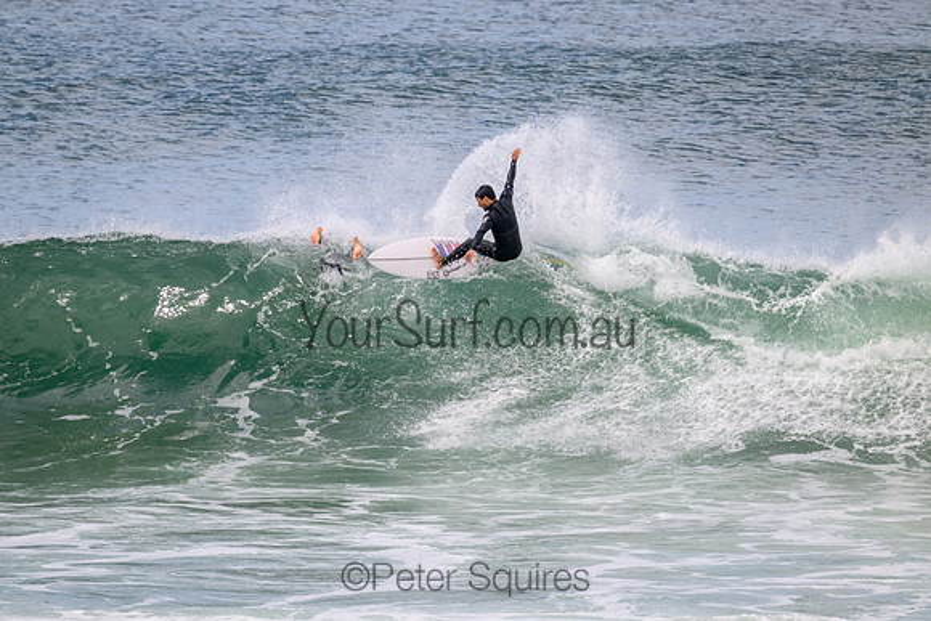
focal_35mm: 800
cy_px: 310
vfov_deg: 1.7
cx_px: 466
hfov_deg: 2.6
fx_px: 20693
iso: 1100
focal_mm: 800
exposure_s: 1/2000
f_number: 11
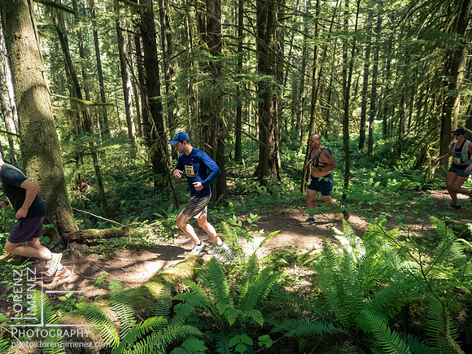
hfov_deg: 71.6
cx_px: 236
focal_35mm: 24
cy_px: 177
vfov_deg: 56.8
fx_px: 327
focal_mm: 12
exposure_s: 1/1000
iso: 4000
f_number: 2.8
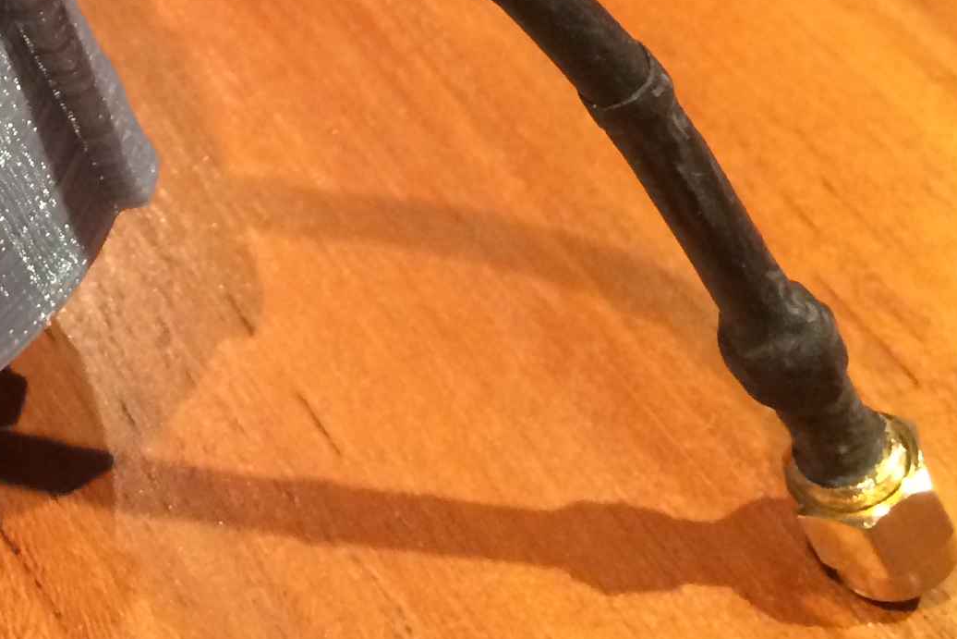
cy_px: -51
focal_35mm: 95
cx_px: -185
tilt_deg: -45.3
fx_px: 2526
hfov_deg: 20.1
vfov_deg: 14.1
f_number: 2.2
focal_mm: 4.15
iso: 250
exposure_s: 1/33
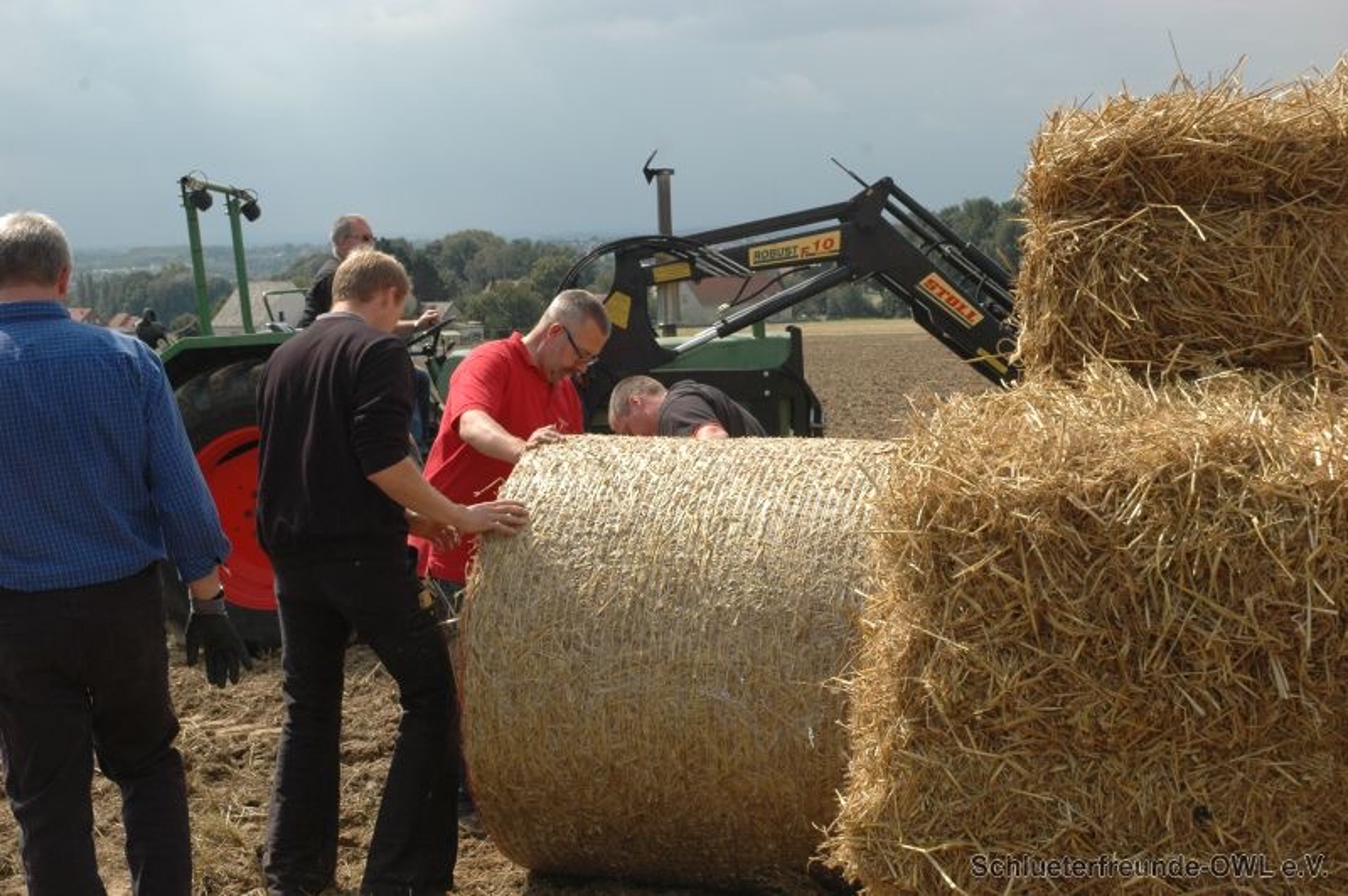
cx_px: 674
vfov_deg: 23.7
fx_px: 2133
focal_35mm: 57
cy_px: 448
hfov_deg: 35.1
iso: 400
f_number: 10
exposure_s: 1/400
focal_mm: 38
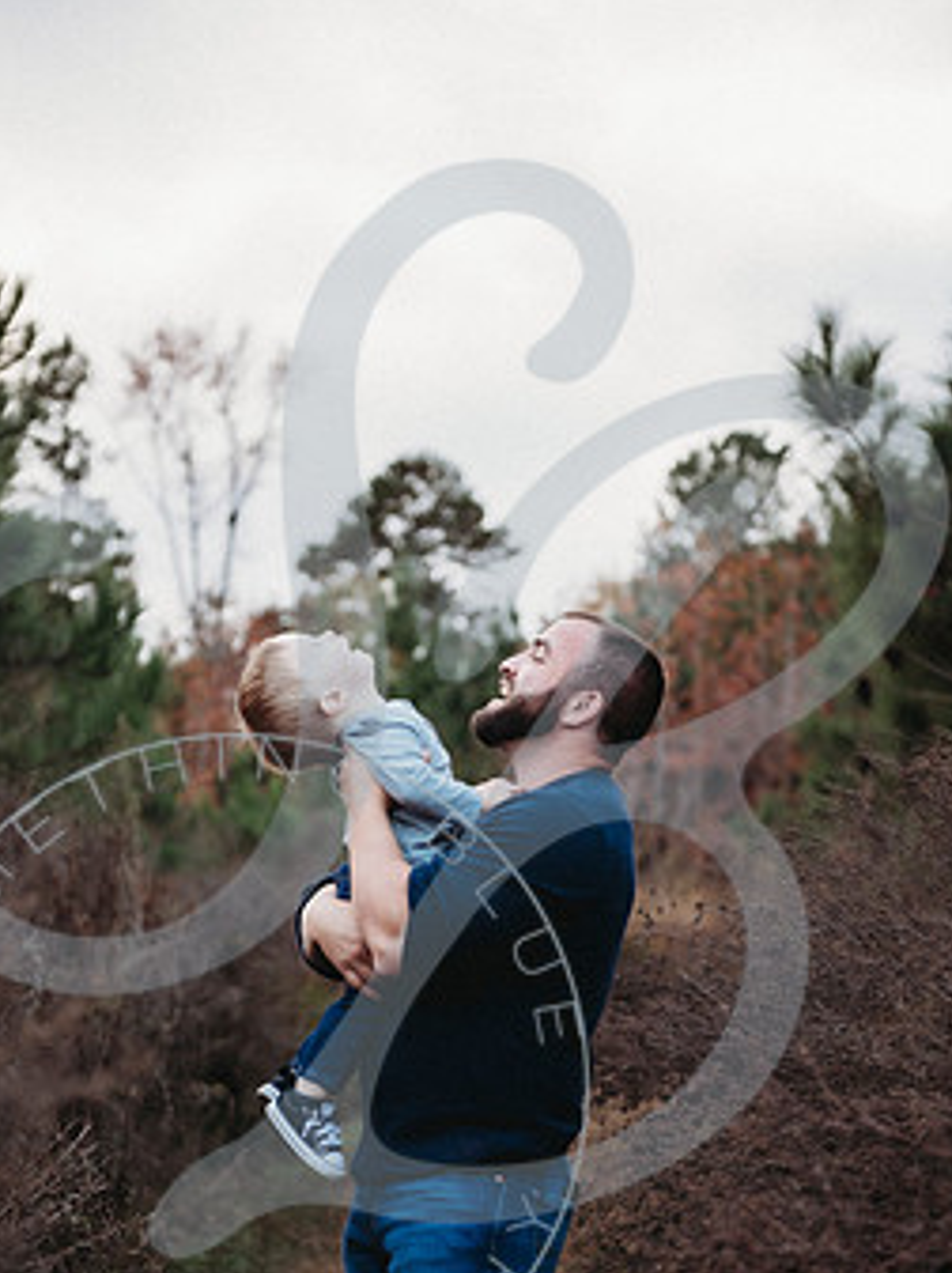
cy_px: 797
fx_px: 3306
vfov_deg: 21.7
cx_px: 408
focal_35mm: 90
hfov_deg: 16.4
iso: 640
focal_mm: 70
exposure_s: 1/250
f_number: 2.8
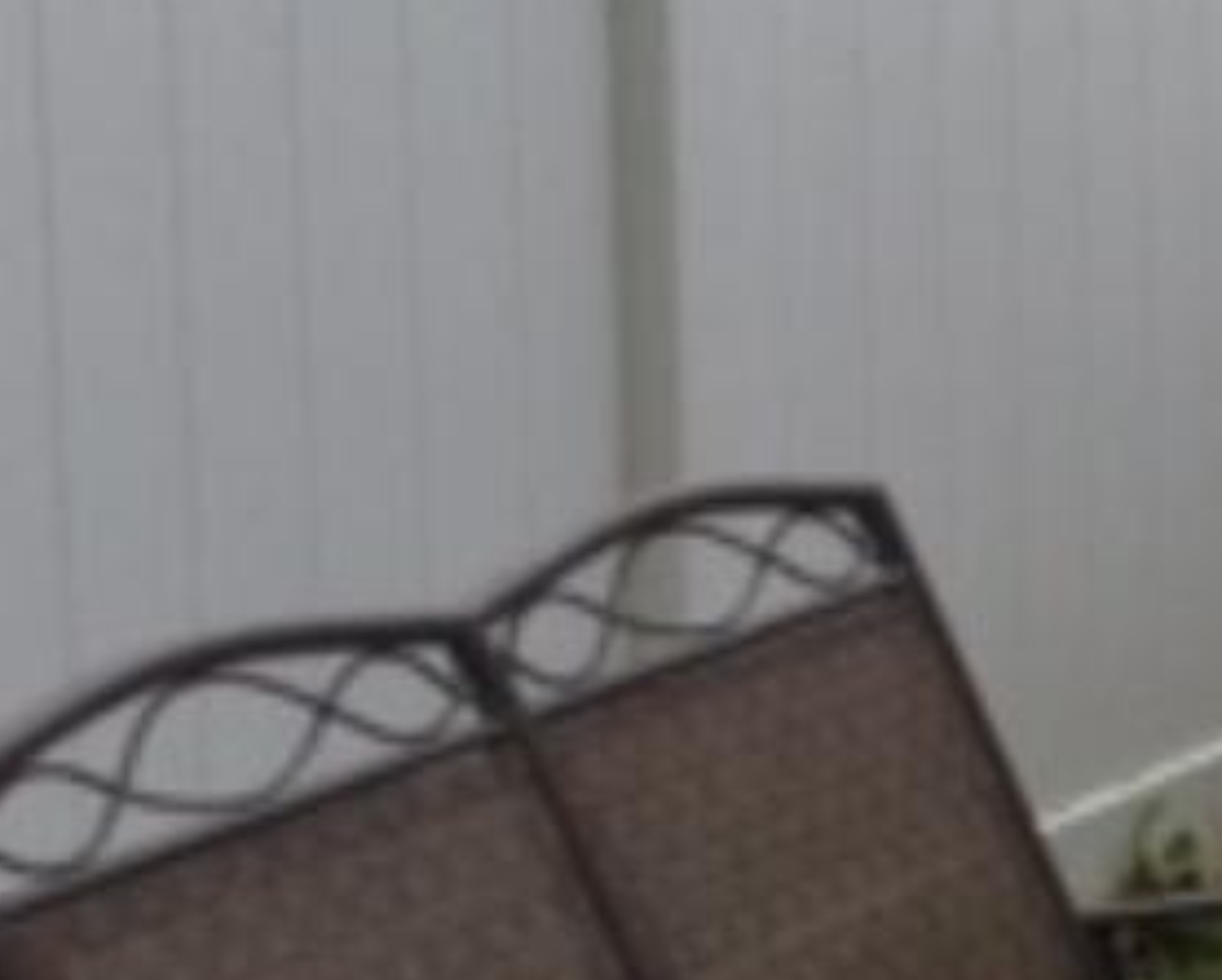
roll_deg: -1.0
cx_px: 2682
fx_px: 5320
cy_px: 525
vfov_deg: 10.5
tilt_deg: -10.3
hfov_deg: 11.4
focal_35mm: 147
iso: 32
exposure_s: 1/225
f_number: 2.2
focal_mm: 4.15
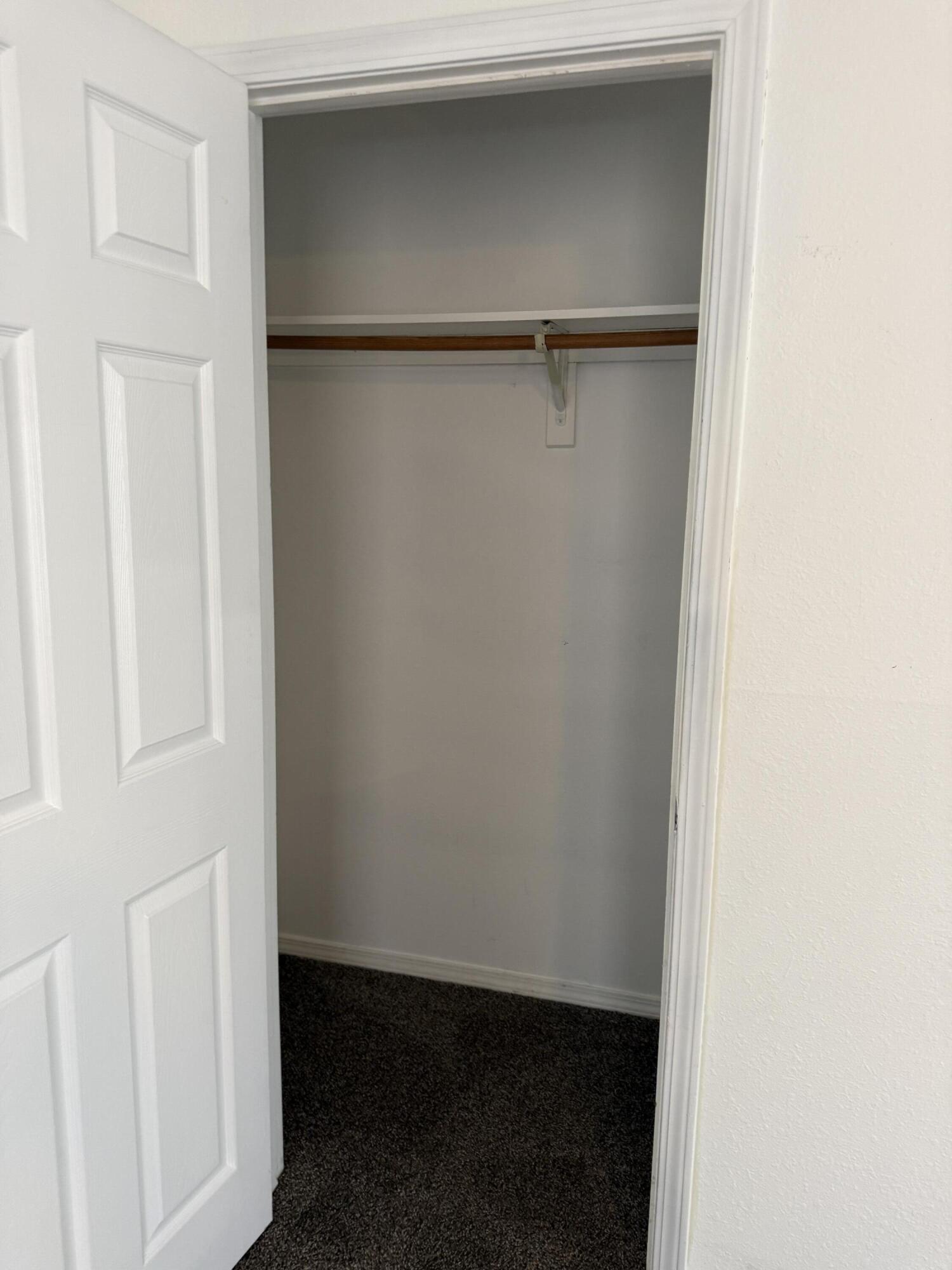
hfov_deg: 56.8
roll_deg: -3.2
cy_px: 635
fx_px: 880
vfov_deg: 71.6
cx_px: 476
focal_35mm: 24
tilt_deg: -6.5
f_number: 1.78
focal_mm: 6.76
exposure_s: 1/60
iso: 200
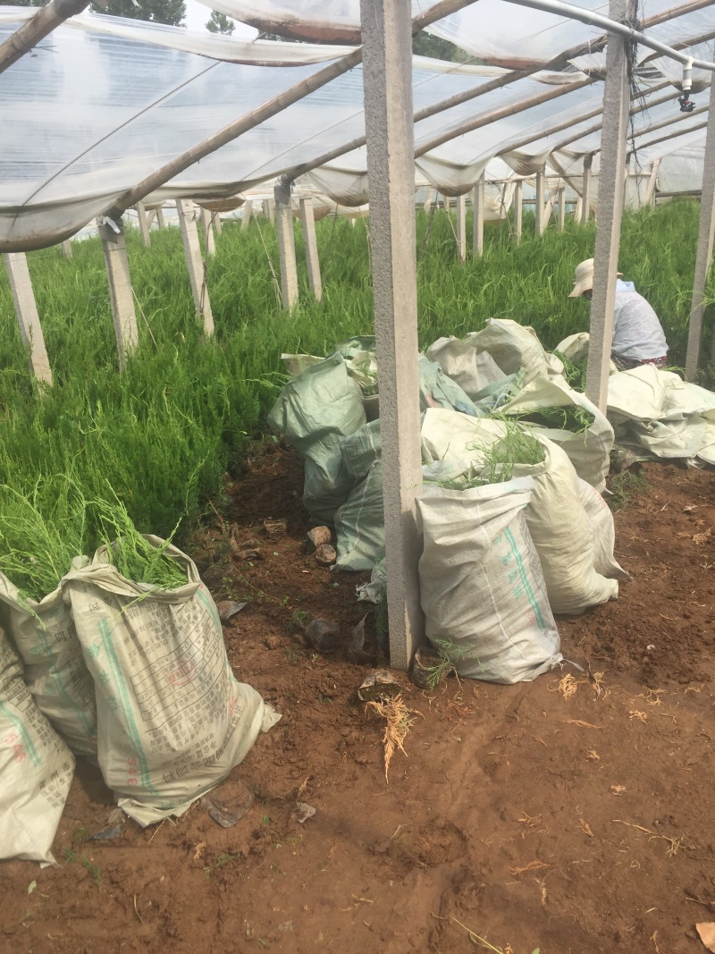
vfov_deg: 61.7
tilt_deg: -24.3
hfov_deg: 48.2
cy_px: 477
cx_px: 358
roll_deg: +3.9
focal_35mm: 29
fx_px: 799
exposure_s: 1/1276
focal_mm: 4.15
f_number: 2.2
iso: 32
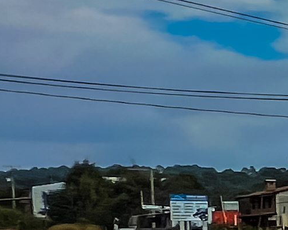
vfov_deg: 14.5
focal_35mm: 103
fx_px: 877
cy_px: 266
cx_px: 1165
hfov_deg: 8.0
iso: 32
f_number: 1.8
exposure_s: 1/2200
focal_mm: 1.57
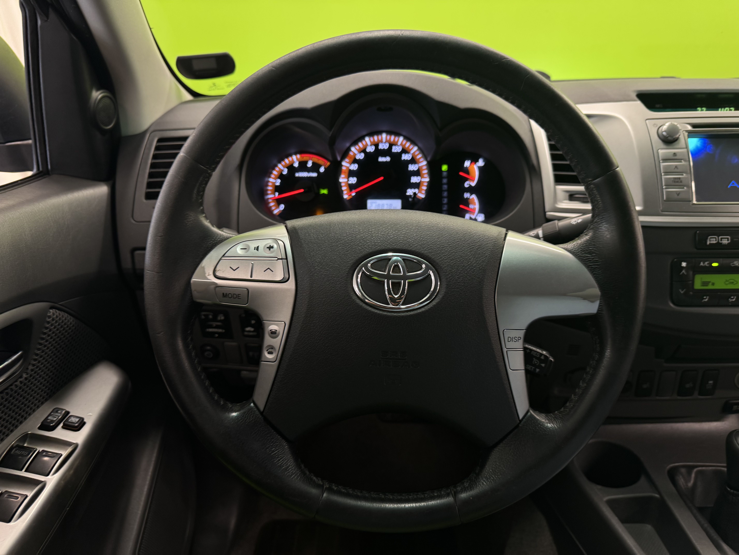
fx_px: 512
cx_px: 370
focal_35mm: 24
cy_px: 278
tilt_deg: -21.9
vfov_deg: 56.8
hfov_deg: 71.6
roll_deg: +0.7
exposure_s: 1/50
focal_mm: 6.76
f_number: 1.78
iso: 125
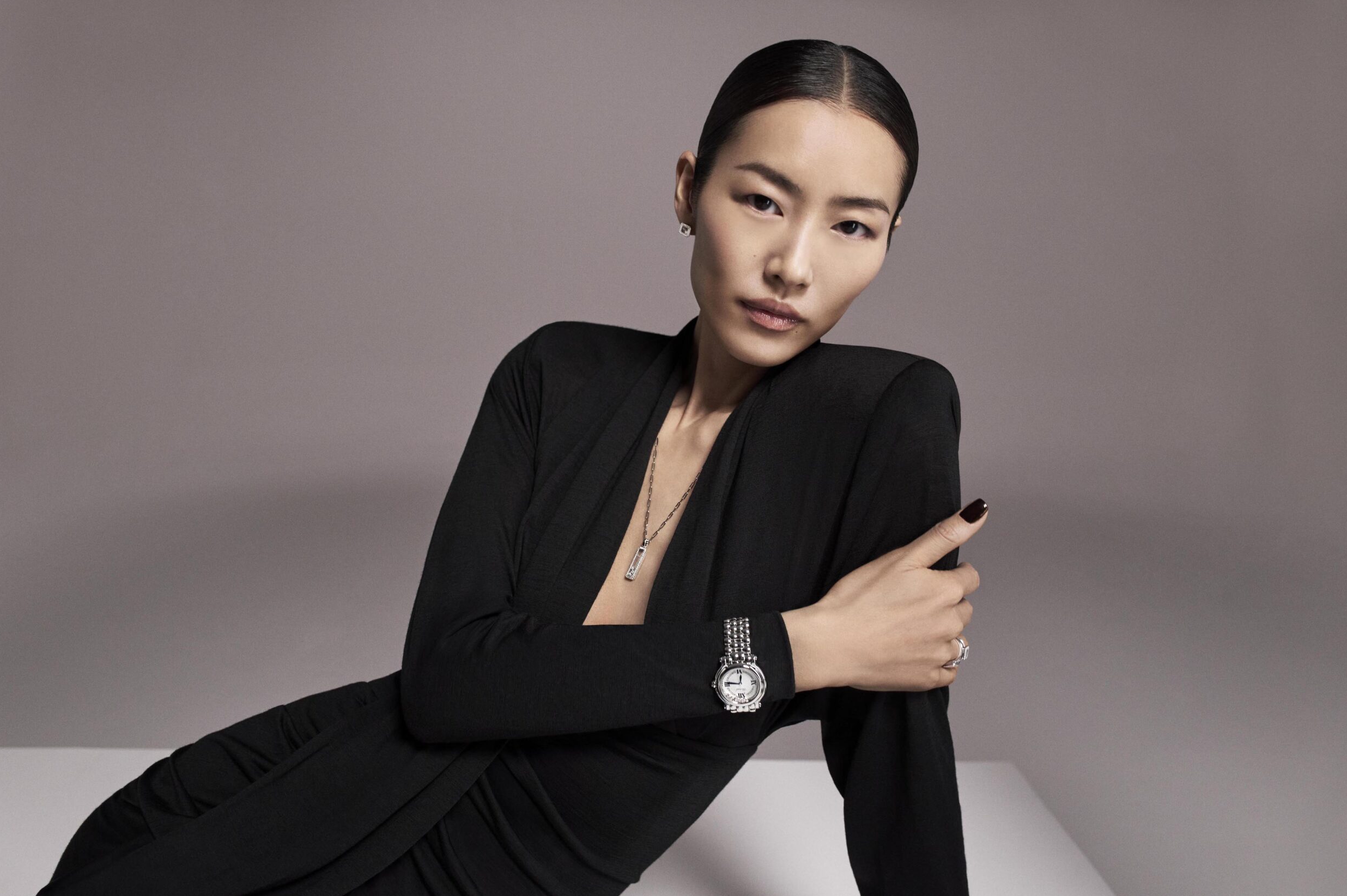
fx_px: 1084
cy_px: 434
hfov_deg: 63.7
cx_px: 669
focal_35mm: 29
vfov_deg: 44.9
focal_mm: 28
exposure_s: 1/500
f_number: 4
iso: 1600
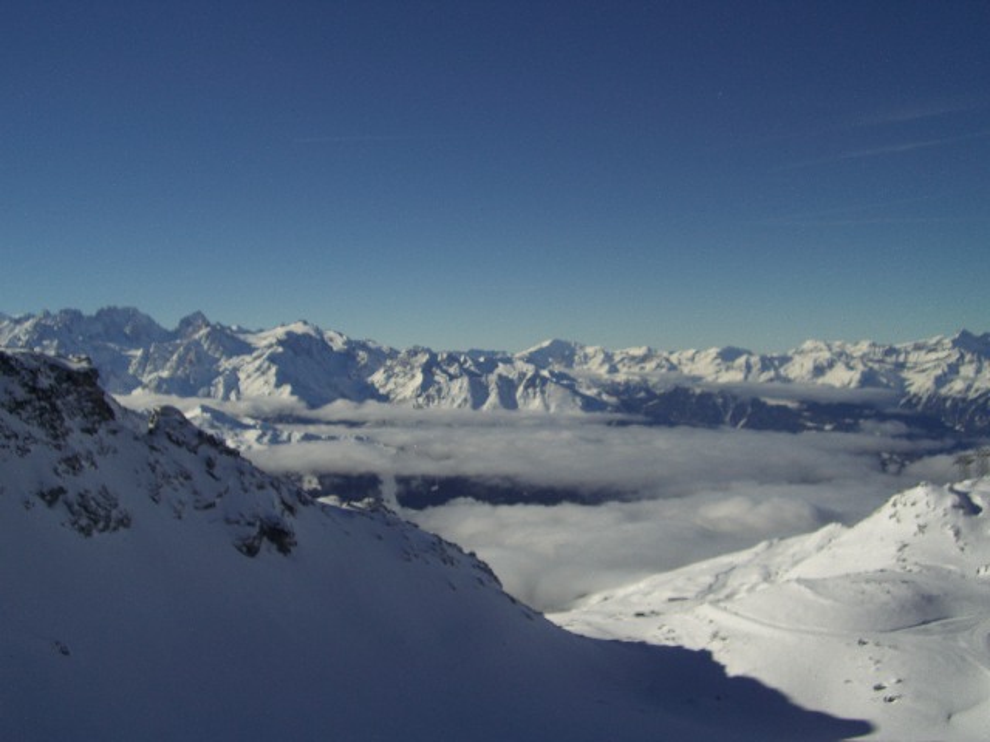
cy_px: 371
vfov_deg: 37.7
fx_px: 1087
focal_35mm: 38
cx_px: 495
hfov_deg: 49.0
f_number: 5.6
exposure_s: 1/1000
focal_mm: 7.9
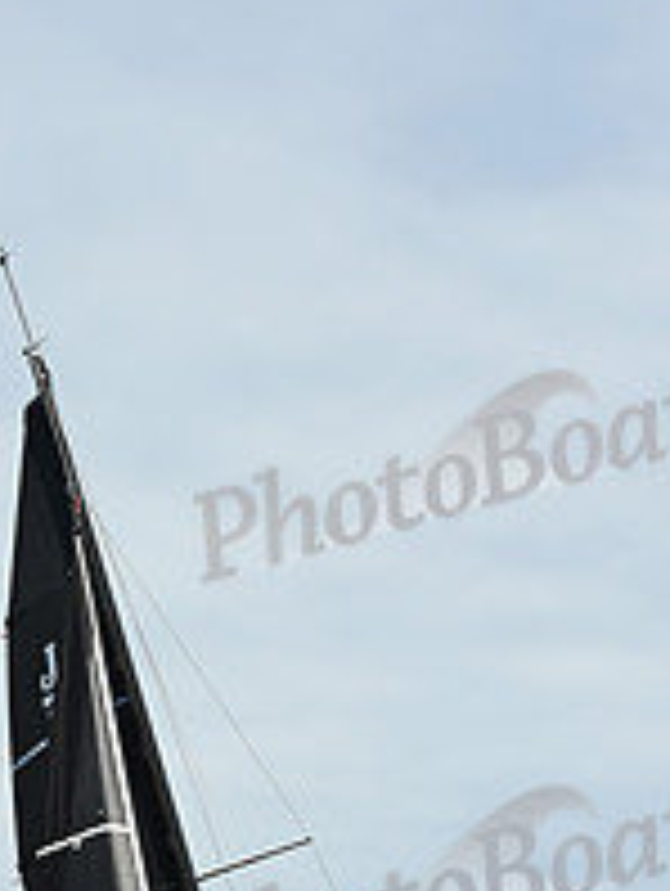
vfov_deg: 9.8
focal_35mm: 197
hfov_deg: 7.5
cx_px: -38
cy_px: 1179
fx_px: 5073
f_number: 8
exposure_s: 1/1000
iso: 320
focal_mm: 70
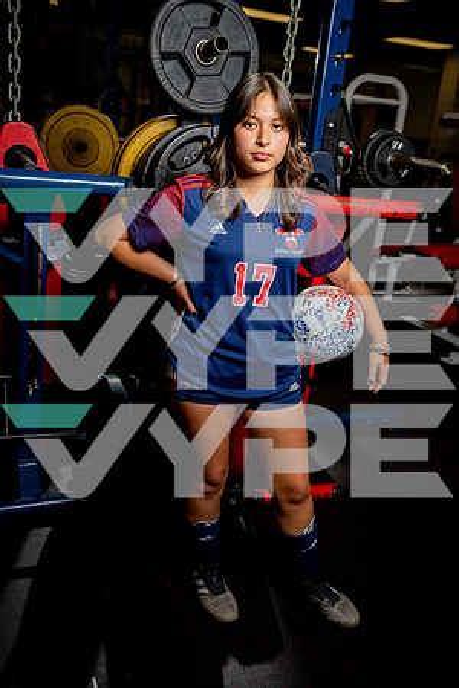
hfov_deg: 36.9
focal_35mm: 36
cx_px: 230
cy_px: 344
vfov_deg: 53.1
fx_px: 688
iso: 160
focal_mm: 36
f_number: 5
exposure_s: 1/250
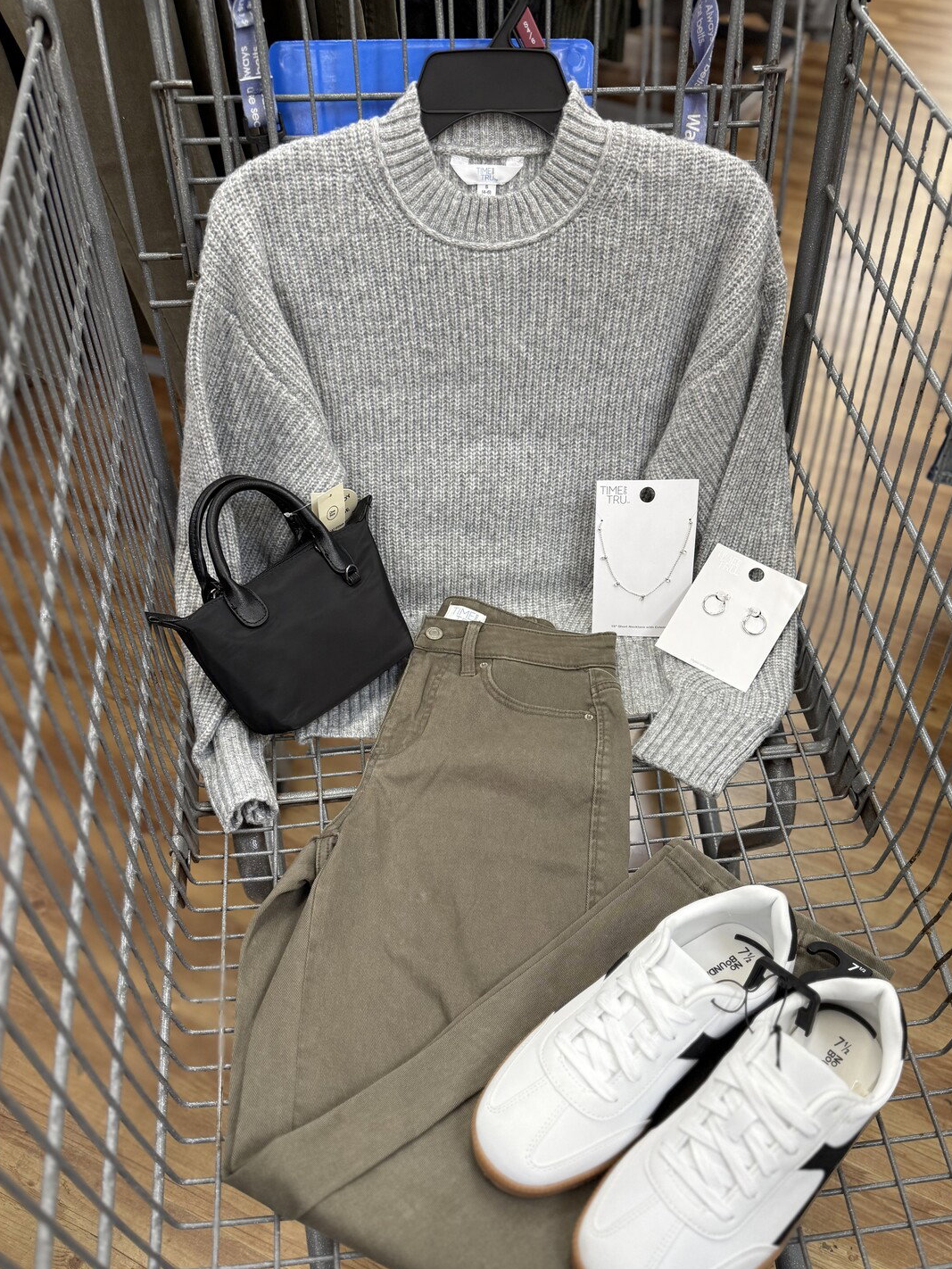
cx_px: 512
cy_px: 702
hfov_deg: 51.3
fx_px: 990
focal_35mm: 27
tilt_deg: -50.0
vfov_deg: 65.1
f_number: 1.78
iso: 160
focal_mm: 6.76
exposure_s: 1/120
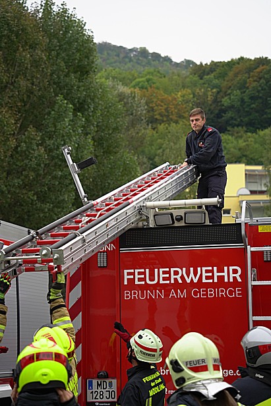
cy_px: 203
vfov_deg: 24.8
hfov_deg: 16.7
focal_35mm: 82
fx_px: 925
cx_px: 136
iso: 500
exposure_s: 1/1000
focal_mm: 82
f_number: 4.5
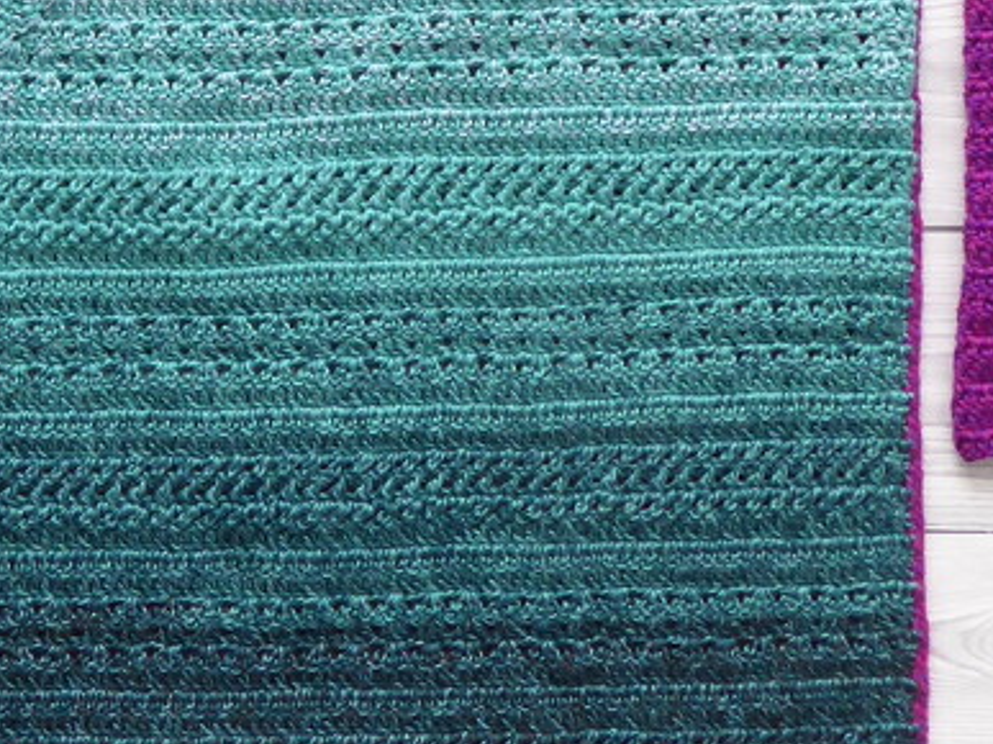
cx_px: 106
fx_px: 2294
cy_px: 38
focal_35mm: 80
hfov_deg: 23.8
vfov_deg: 18.1
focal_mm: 5
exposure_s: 1/60
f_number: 3.5
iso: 320
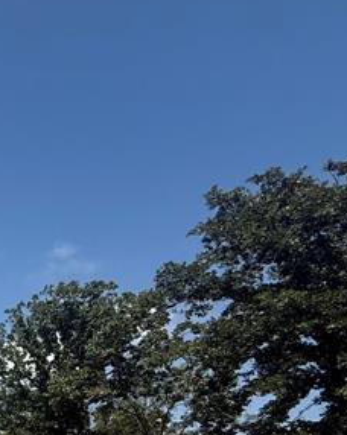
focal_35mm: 49
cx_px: -326
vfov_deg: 32.8
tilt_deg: +4.8
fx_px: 630
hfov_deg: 19.5
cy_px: 491
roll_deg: -0.4
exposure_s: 1/2237
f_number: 2.2
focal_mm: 2.22
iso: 50
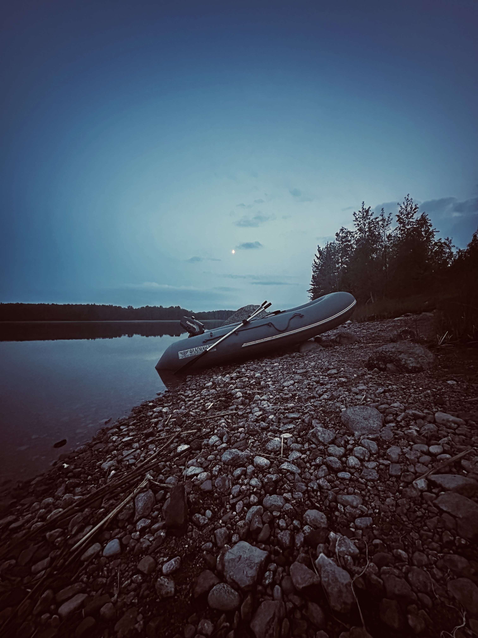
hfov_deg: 85.7
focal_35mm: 14
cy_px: 319
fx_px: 258
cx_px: 239
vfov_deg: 102.1
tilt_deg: +0.3
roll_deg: +0.1
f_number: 2.2
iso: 2500
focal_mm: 2.22
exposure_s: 1/30
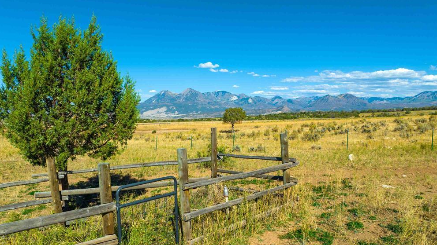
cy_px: 156
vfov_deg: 42.5
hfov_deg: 69.9
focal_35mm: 27
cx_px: 215
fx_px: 313
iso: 100
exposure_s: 1/80
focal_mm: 12.29
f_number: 2.8
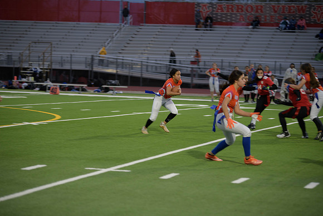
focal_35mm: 122
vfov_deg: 11.2
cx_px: 162
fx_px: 1095
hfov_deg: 16.8
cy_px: 108
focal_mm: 122
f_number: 2.8
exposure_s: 1/200
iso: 360
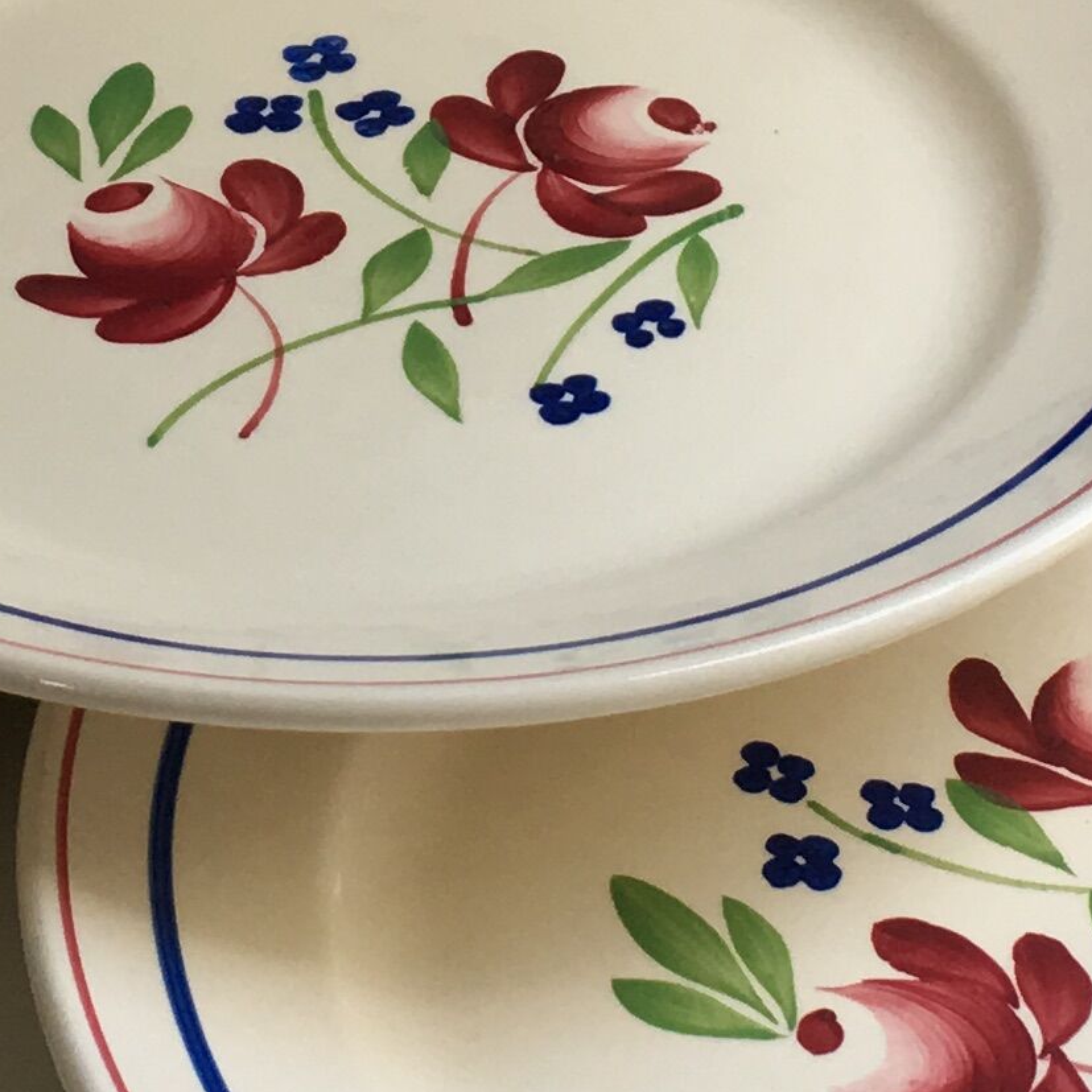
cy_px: -54
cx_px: 338
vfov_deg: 13.7
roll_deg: +1.4
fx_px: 4461
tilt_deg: -32.1
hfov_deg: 13.9
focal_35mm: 125
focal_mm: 4.15
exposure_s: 1/100
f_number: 2.2
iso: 40
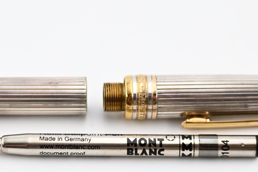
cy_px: 109
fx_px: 1297
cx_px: 91
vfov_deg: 7.6
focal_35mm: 181
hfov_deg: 11.4
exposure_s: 1/400
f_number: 4.5
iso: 400
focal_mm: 50
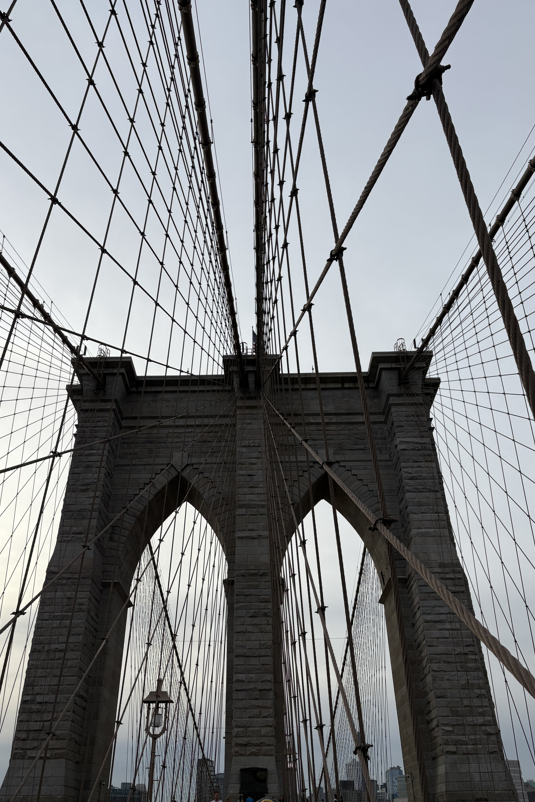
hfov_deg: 46.4
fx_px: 624
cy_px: 404
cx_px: 254
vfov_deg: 65.5
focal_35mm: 28
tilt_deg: +35.2
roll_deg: +0.2
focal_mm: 5.96
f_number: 1.6
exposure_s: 1/3831
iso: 50
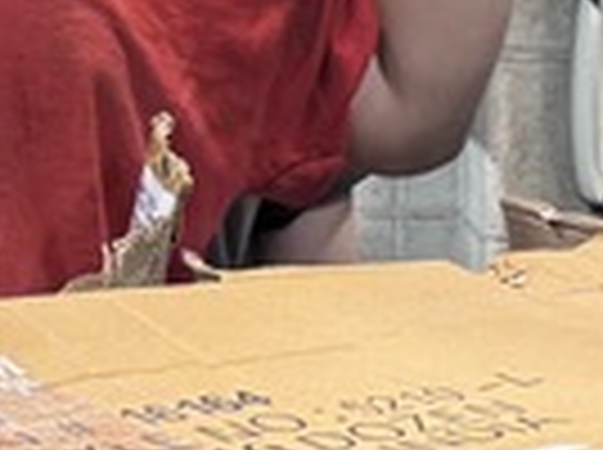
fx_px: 3199
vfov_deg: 8.0
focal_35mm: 184
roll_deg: -2.2
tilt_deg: -9.5
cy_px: 306
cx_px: 738
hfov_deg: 10.6
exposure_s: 1/60
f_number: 1.78
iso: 160
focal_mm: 6.76
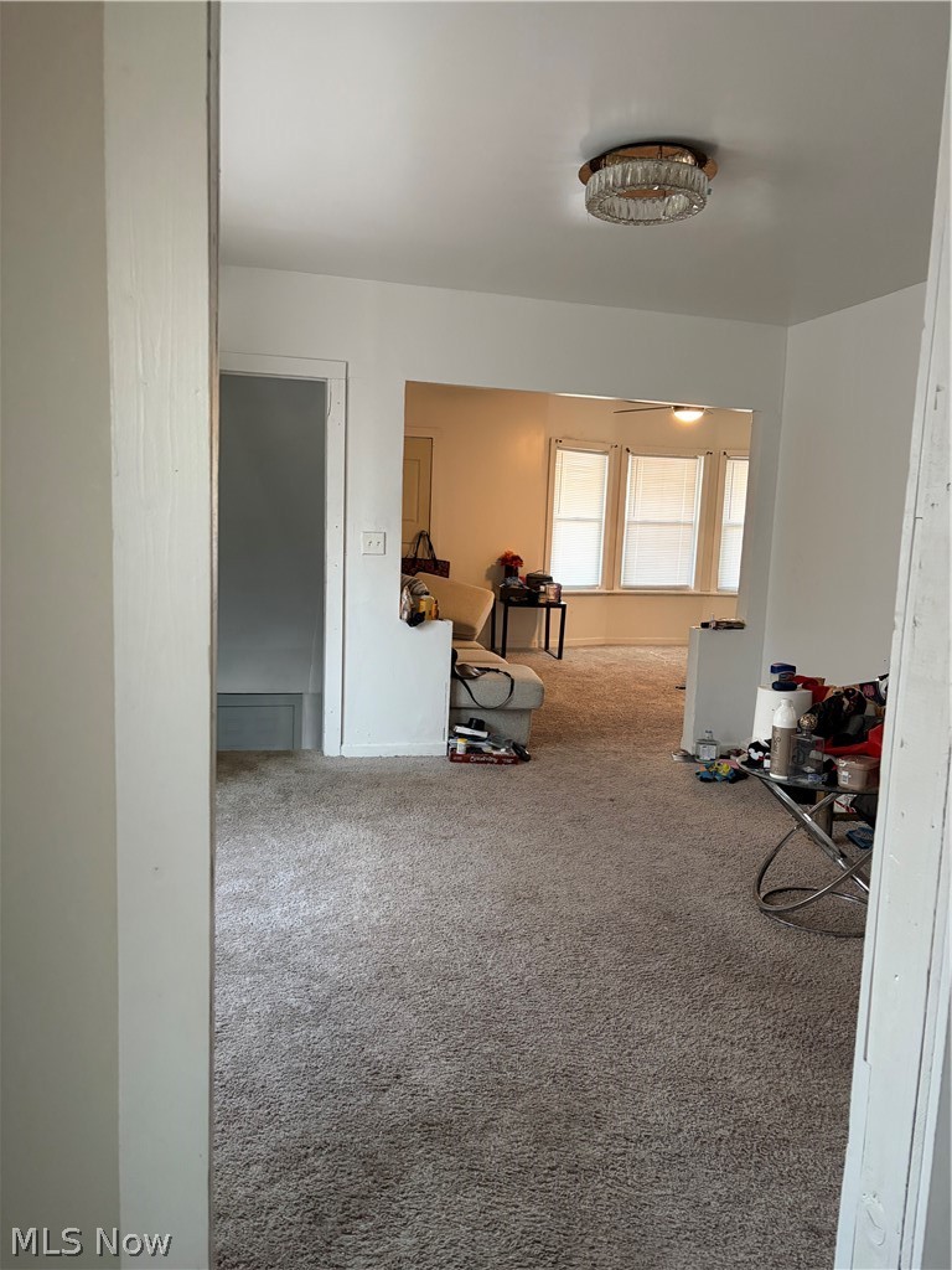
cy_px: 635
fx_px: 953
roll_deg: -2.5
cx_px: 476
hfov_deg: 53.1
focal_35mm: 26
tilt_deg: -6.9
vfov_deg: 67.3
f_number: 1.6
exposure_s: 1/60
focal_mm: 5.96
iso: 320
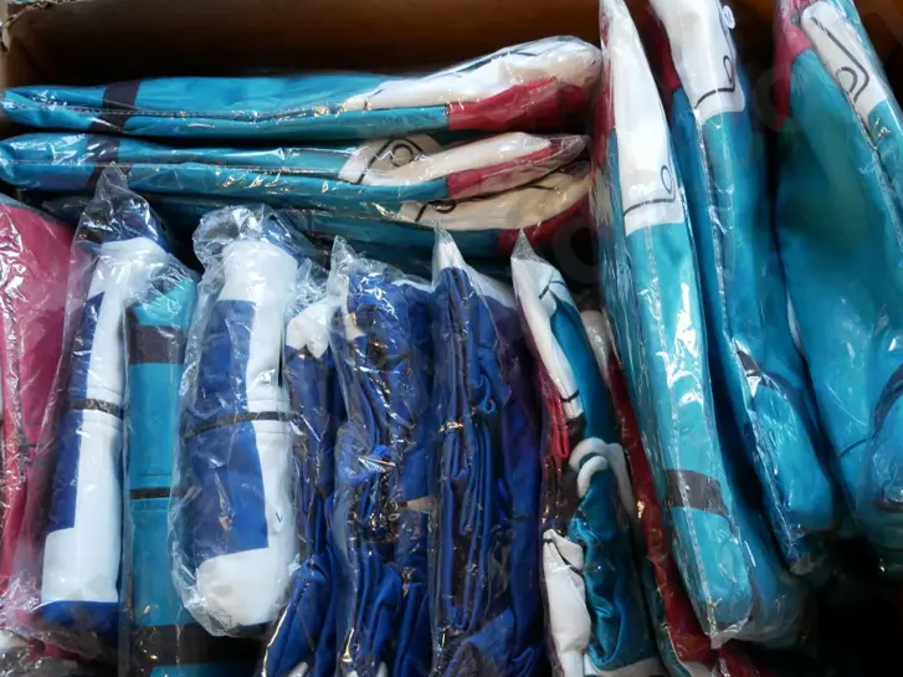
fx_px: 1617
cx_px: 443
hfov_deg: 31.2
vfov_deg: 23.6
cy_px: 354
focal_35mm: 62
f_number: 4.2
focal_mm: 22
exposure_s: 1/60
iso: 2000
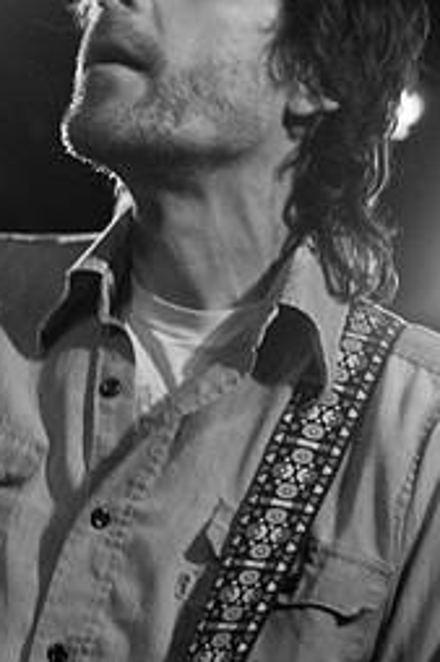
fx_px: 3414
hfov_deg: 7.4
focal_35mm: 186
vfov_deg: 11.1
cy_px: 334
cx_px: 147
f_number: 3.2
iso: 800
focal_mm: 70
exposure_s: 1/80
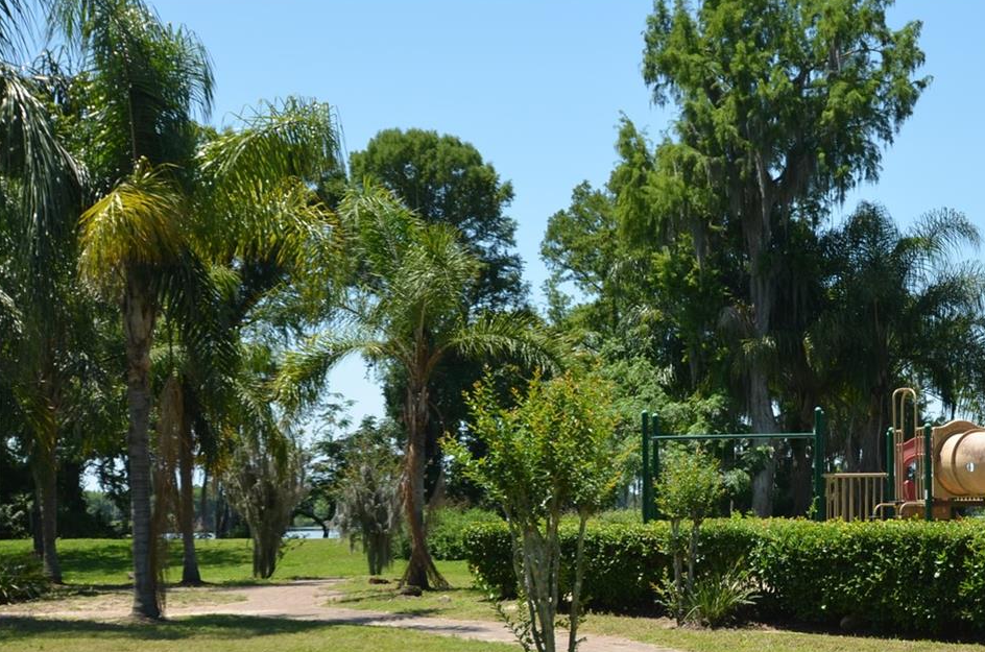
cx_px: 830
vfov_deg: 21.8
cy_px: 540
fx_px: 1665
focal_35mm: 61
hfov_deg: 31.8
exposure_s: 1/250
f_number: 8
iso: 140
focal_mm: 24
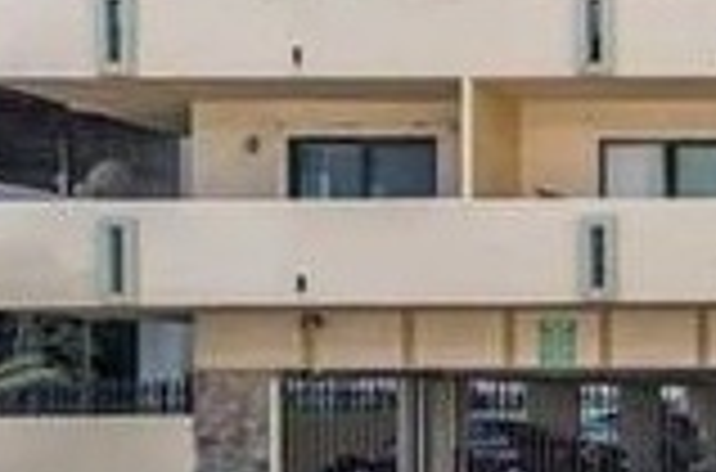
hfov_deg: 18.7
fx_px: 1923
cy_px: -240
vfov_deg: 13.2
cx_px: 1065
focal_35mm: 97
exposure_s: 1/160
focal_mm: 18
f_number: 9
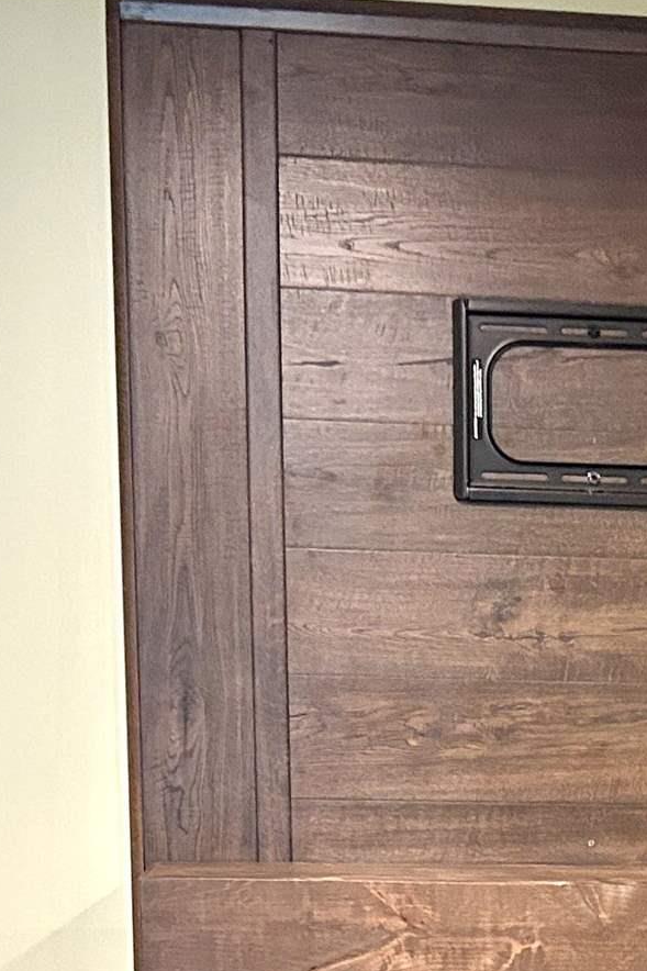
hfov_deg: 14.1
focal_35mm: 94
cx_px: 774
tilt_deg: -9.6
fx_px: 2535
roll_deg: -0.4
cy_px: 1162
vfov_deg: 20.3
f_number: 1.5
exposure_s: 1/60
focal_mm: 5.7
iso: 320
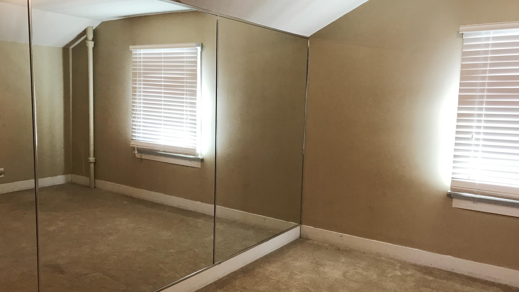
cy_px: 158
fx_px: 427
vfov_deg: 37.8
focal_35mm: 31
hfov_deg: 62.6
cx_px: 263
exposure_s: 1/20
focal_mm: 3.99
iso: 40
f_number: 1.8
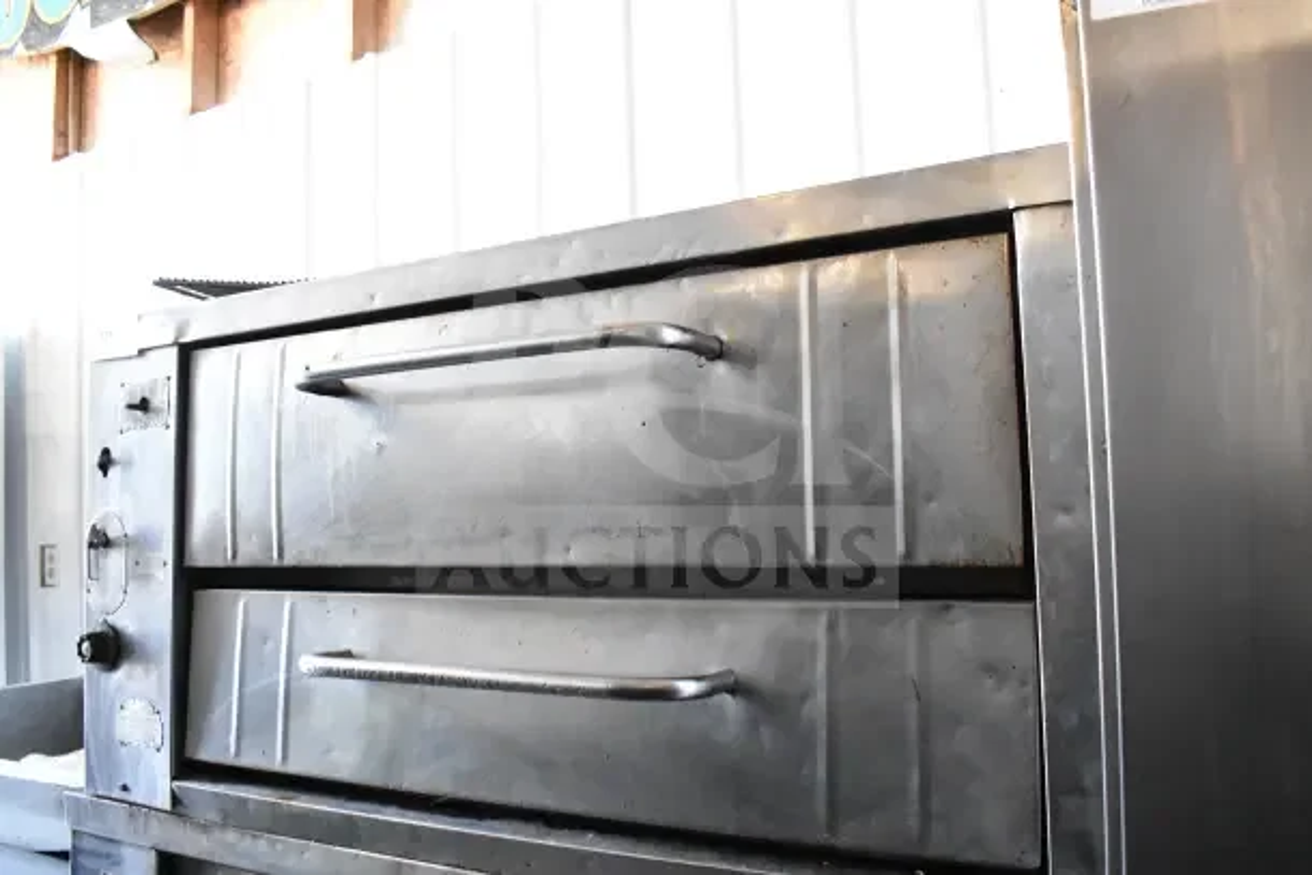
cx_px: 656
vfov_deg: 43.6
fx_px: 1094
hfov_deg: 61.9
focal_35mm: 30
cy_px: 438
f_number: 4.5
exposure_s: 1/80
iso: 6400
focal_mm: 20
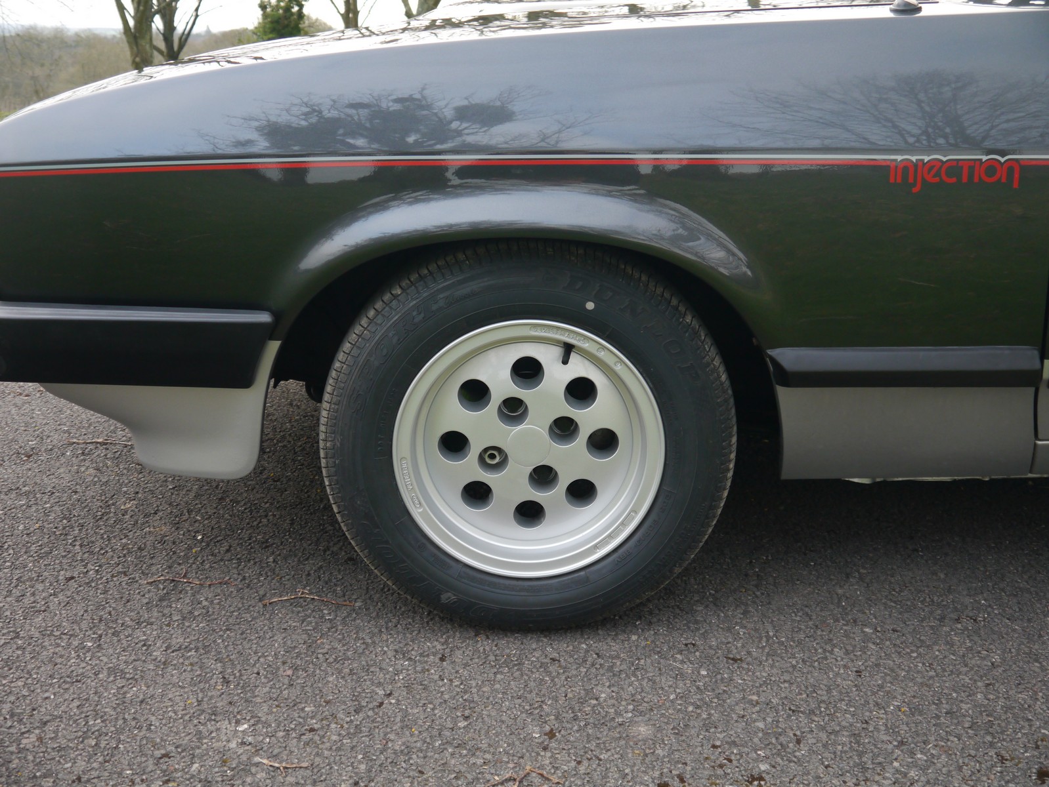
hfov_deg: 46.8
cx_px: 524
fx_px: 1213
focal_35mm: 40
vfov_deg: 36.0
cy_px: 394
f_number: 4.2
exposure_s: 1/60
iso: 400
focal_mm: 20
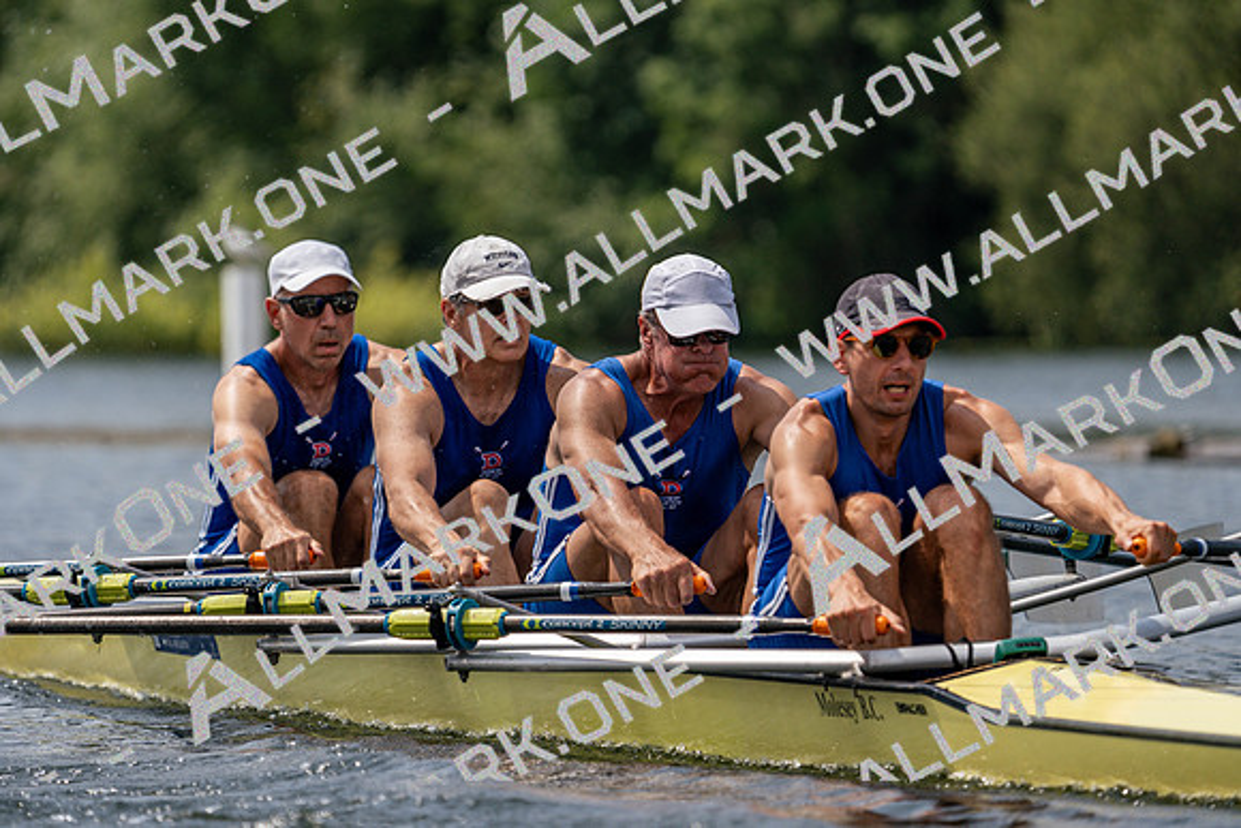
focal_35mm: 400
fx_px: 13791
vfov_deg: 3.4
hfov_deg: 5.2
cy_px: 414
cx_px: 620
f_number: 6.3
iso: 200
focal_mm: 400
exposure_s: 1/1600
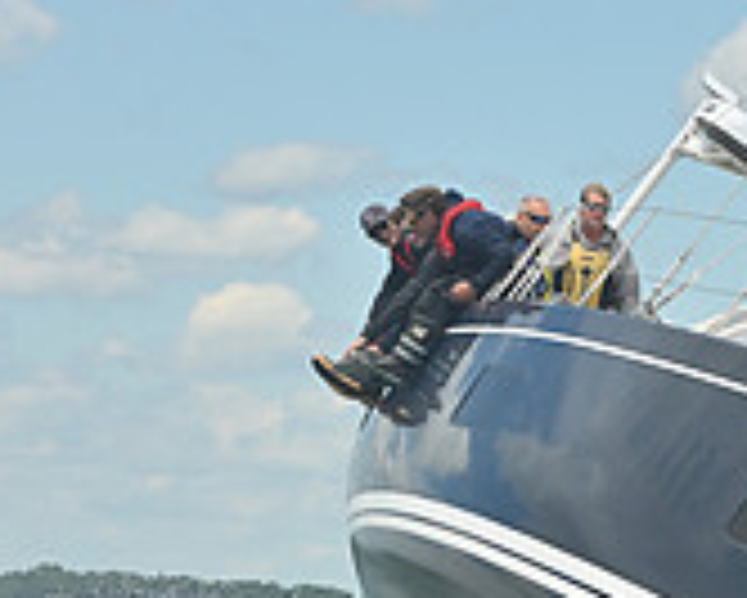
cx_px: 1026
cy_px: 434
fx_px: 6880
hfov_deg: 6.2
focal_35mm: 311
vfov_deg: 5.0
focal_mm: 95
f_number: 8
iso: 250
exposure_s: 1/1250
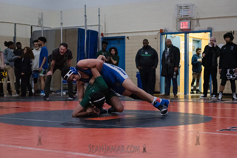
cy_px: 79
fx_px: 501
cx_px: 118
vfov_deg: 17.9
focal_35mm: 76
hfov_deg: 26.6
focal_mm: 70
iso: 8000
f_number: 3.2
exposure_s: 1/400
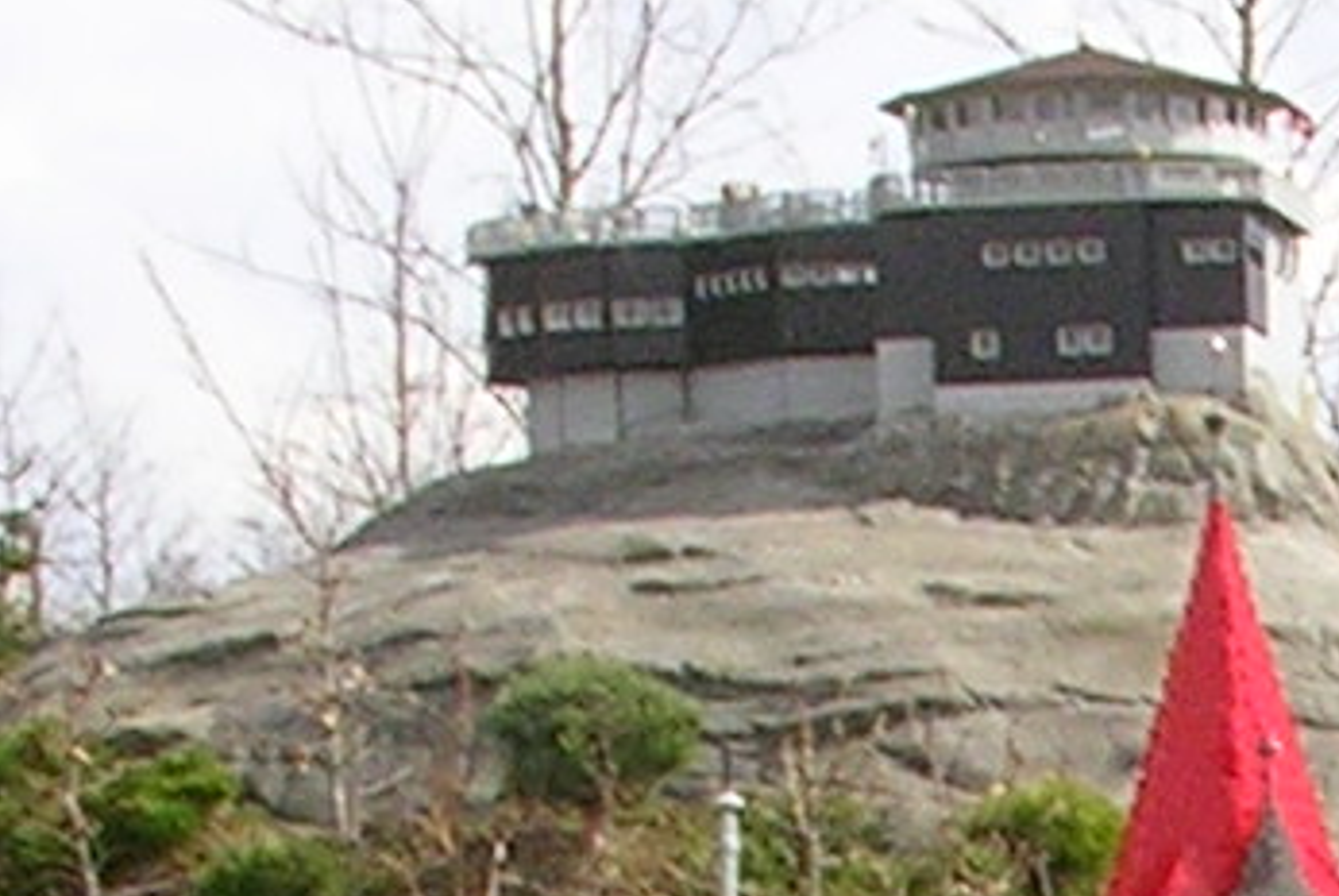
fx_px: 8673
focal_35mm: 233
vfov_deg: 5.6
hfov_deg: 8.4
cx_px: 2651
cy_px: 2433
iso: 71
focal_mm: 5.8
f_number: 5.6
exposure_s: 1/280
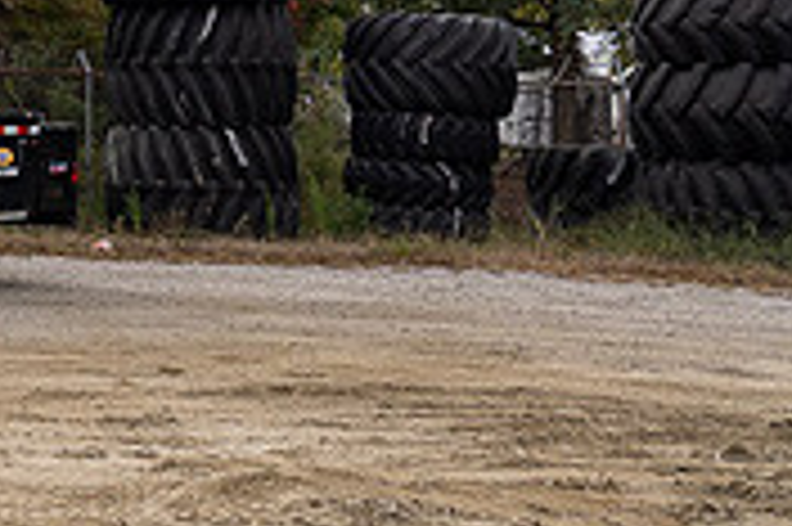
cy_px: -142
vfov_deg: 14.7
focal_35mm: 89
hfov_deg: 19.5
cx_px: -446
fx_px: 1956
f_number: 5.6
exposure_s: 1/125
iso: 100
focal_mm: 27
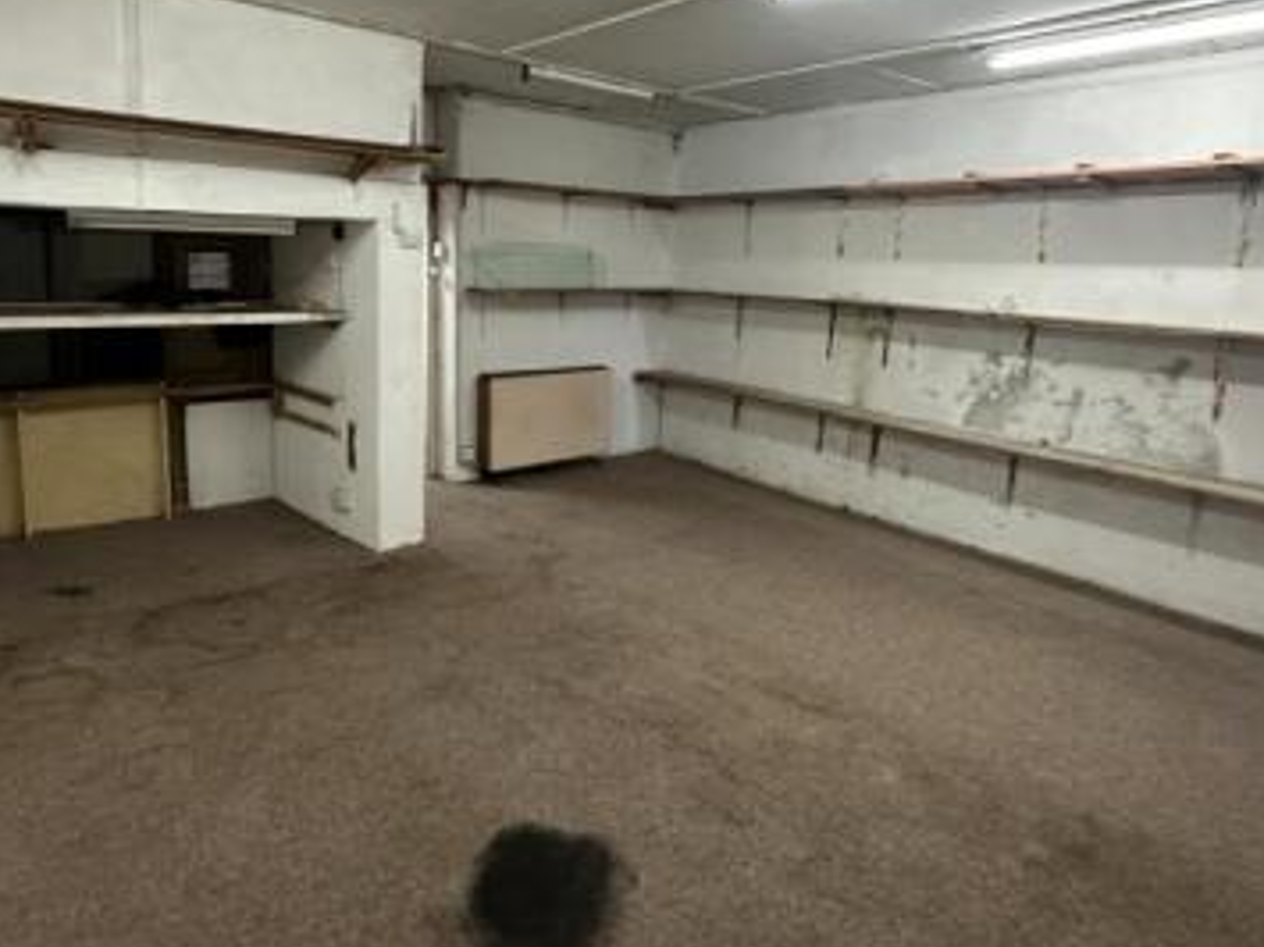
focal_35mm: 23
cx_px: 571
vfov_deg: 58.5
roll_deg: -1.9
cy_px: 386
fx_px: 840
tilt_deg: -8.5
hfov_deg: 73.8
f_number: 2.2
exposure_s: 1/50
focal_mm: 2.22
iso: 500
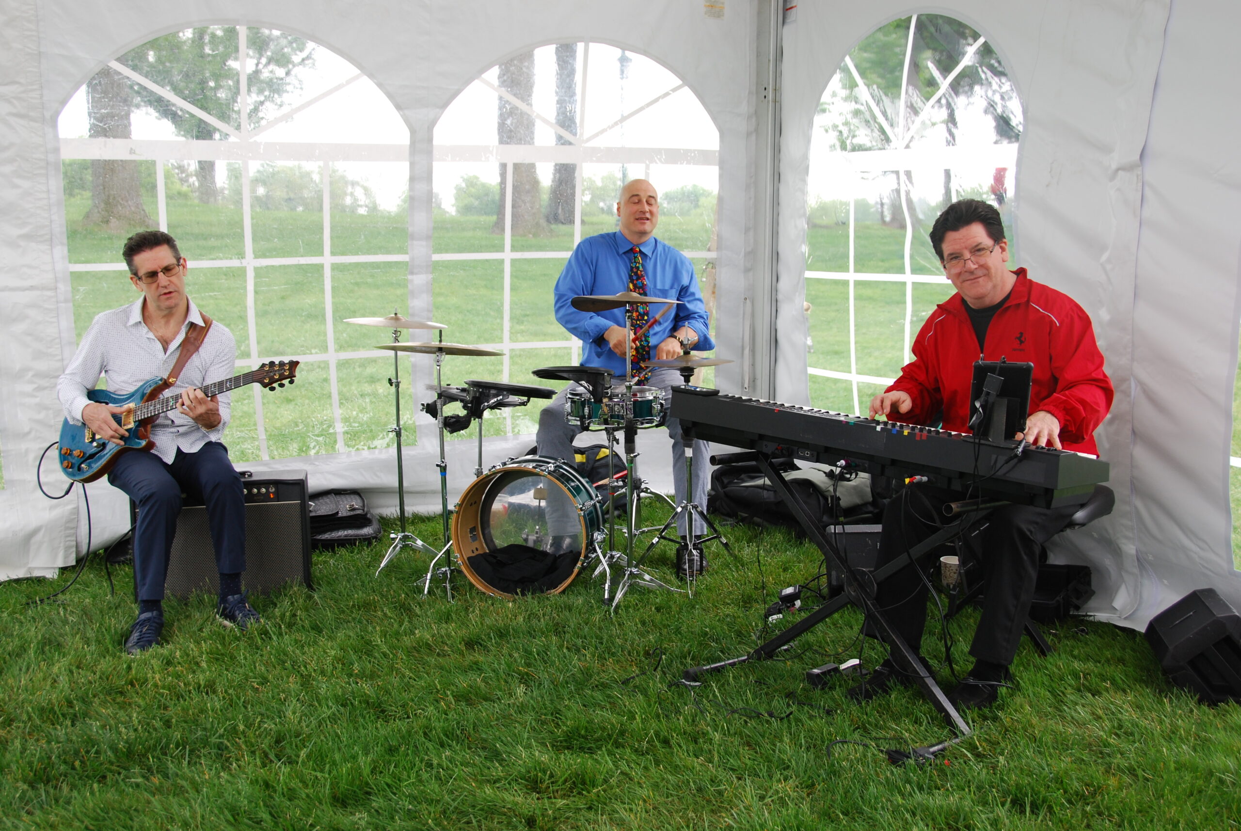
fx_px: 1346
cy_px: 416
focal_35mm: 39
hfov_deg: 49.5
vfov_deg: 34.3
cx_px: 620
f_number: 5
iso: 200
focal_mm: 26
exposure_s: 1/100
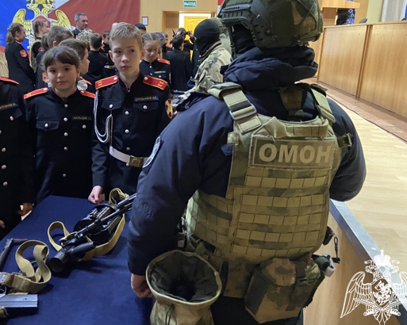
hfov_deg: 53.9
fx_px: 397
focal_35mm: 33
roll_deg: -1.7
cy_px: 137
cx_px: 166
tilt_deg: -17.1
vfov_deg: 44.4
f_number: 1.8
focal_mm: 4.25
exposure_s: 1/25
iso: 800
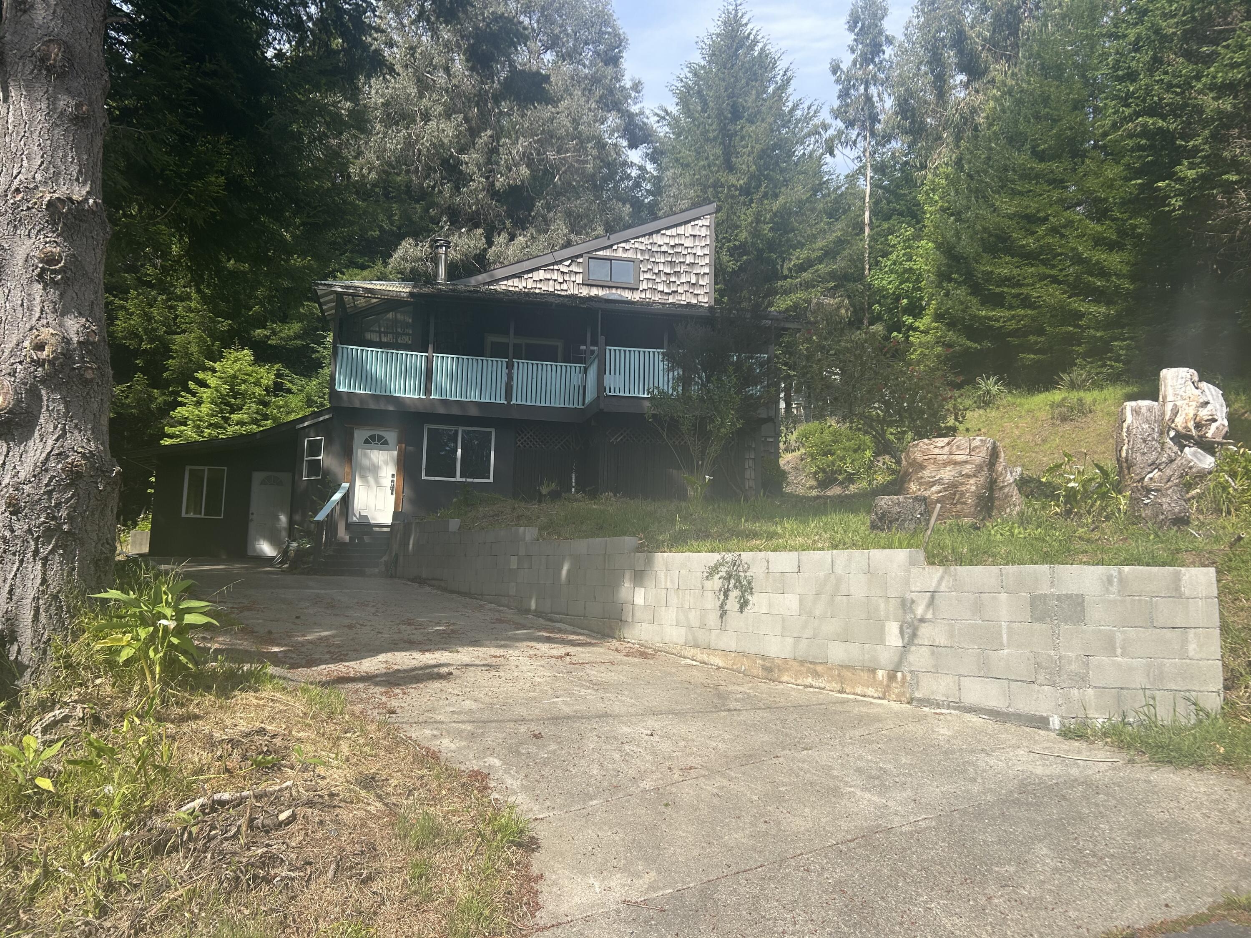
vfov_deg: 53.1
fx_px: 940
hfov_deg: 67.3
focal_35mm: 26
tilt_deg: +6.2
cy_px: 469
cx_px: 626
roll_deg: -1.5
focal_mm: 5.7
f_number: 1.5
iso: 50
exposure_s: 1/2083
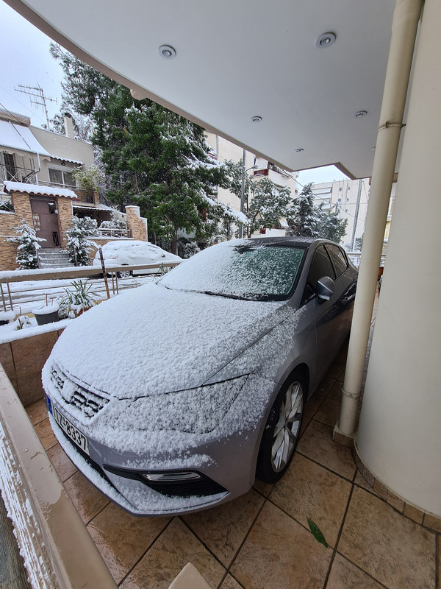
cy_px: 294
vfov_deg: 106.2
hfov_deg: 89.9
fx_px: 221
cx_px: 220
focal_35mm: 13
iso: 50
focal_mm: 2.2
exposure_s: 1/323
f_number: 2.2
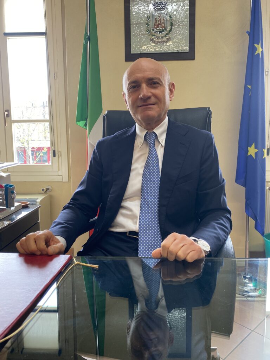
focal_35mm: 26
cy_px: 180
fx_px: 270
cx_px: 135
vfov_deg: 67.3
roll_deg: +0.2
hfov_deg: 53.1
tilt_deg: -5.2
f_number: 1.8
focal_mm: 4.25
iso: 125
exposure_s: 1/100
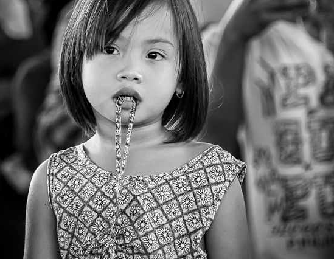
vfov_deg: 2.9
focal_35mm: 526
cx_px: 128
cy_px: 81
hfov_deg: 3.7
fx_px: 5139
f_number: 5.6
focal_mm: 300
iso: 16000
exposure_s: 1/640
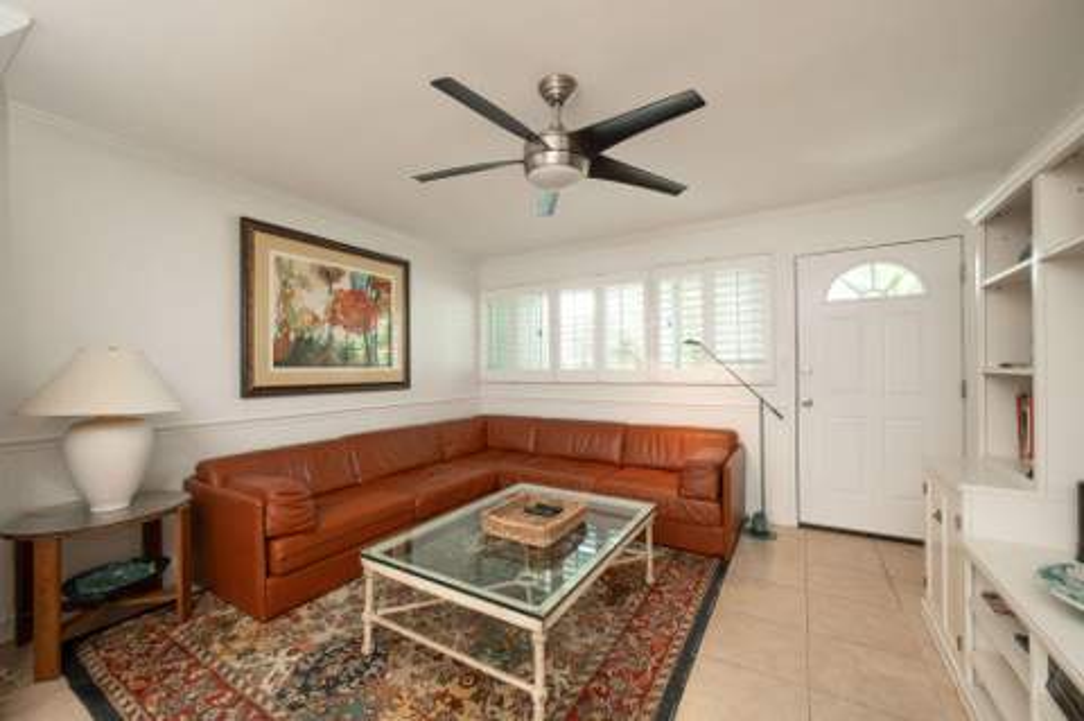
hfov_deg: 104.3
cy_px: 360
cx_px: 542
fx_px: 421
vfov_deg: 81.1
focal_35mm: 14
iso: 1250
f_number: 8
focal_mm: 14
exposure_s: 1/40
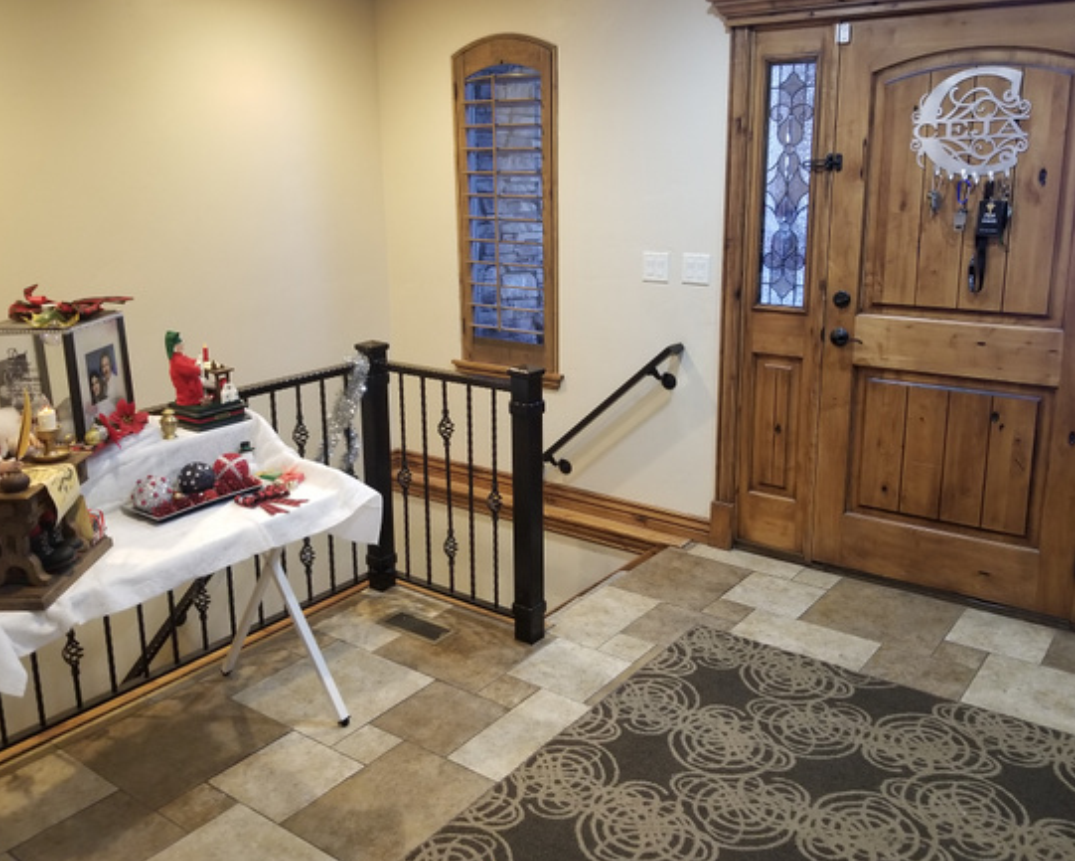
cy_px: 396
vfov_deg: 48.5
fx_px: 955
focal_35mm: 30
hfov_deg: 58.7
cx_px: 560
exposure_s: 1/30
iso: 200
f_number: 1.7
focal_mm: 4.25
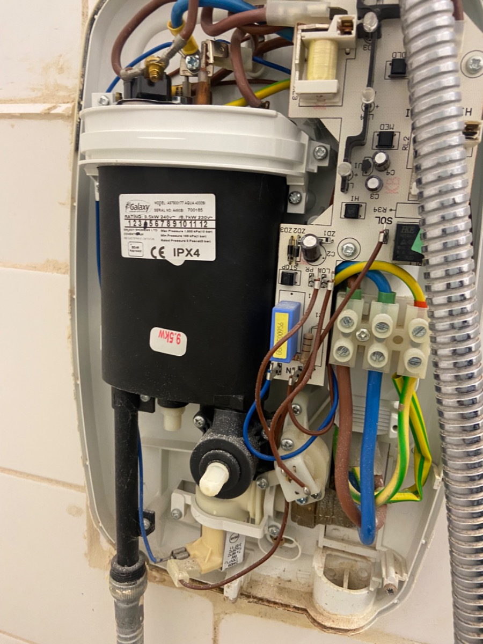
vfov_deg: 67.3
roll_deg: -4.8
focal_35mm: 26
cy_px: 322
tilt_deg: -11.1
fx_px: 484
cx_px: 242
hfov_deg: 53.1
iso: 200
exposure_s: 1/50
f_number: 1.8
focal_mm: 4.25
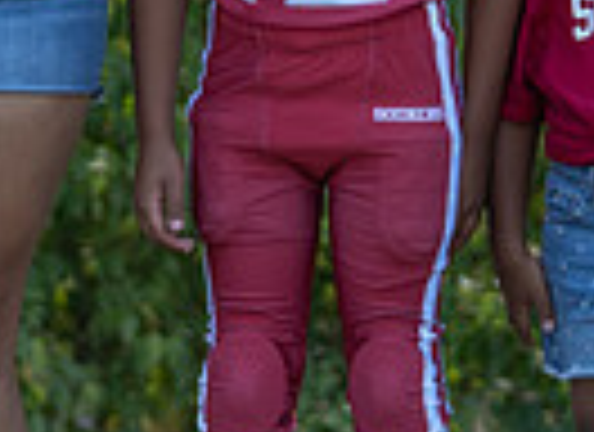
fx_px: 6824
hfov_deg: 5.0
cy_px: 0
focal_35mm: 402
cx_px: 291
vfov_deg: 3.6
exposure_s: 1/400
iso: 100
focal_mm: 77
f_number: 2.8
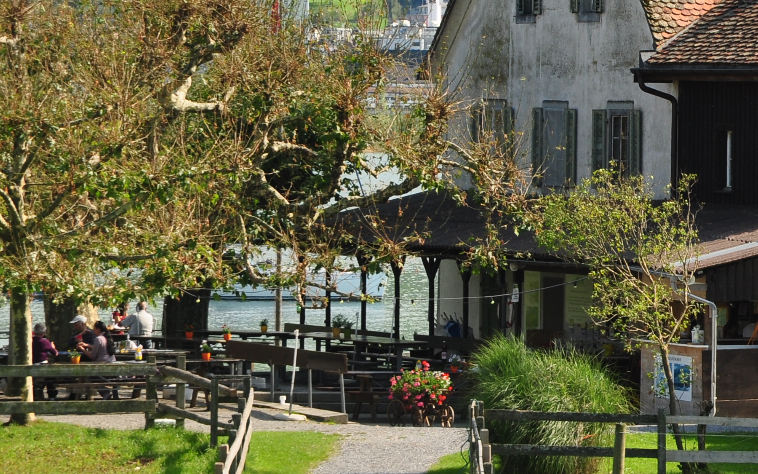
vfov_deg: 4.2
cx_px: 879
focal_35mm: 309
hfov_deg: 6.7
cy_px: 194
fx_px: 6388
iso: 200
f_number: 11
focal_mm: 85
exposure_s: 1/125
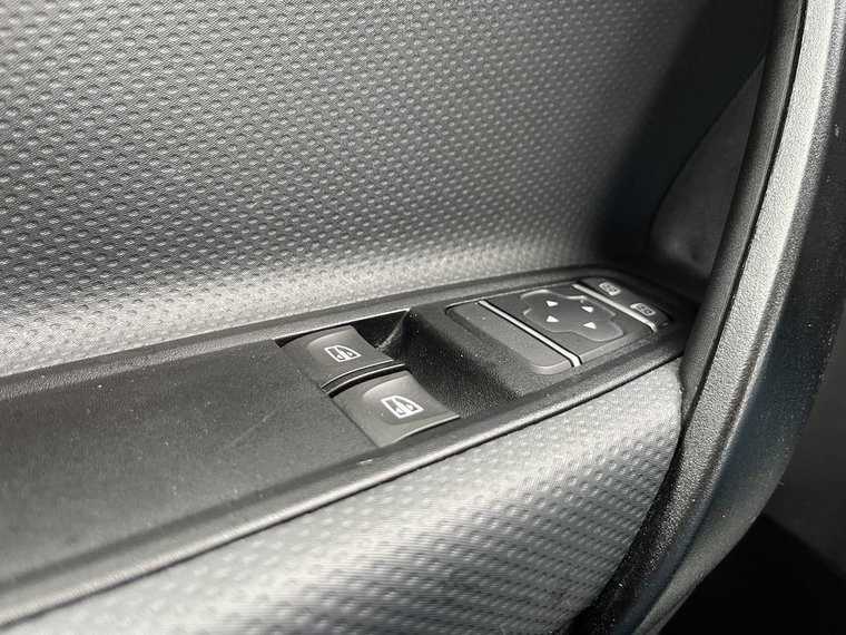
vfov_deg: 53.1
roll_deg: +11.1
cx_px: 423
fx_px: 635
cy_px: 318
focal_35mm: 26
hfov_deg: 67.3
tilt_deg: -23.6
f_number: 1.6
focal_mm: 5.1
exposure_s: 1/60
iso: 160
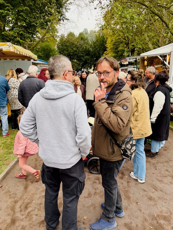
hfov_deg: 53.1
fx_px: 173
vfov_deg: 67.3
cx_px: 86
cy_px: 115
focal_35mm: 26
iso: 50
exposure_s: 1/122
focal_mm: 5.96
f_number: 1.6
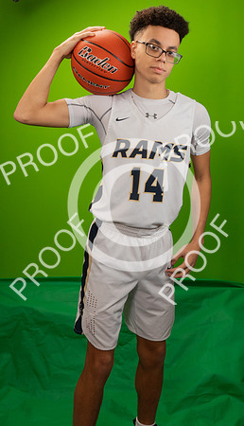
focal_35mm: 48
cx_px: 150
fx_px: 546
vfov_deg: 42.5
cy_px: 182
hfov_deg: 25.1
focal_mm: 24
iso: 800
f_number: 20
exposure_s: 1/60
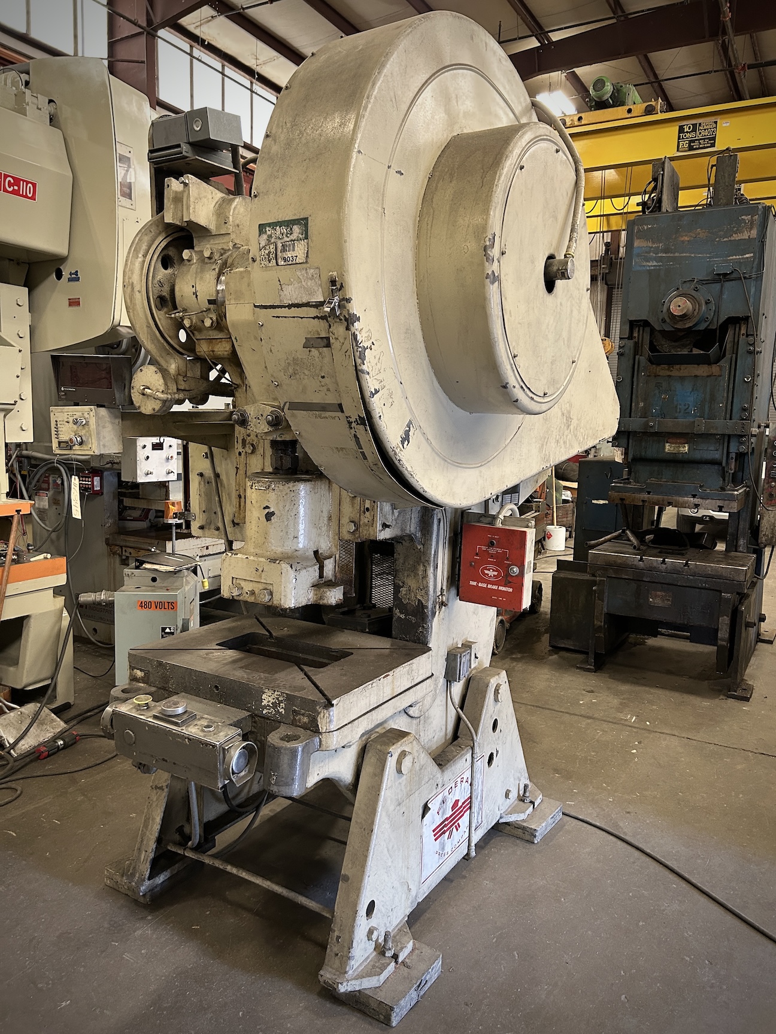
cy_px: 517
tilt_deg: -5.2
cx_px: 388
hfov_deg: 53.1
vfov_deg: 67.3
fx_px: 777
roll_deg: -0.9
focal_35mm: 26
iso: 250
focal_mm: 5.7
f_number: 1.5
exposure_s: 1/60
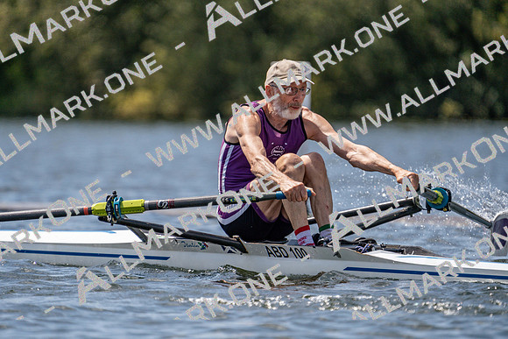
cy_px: 170
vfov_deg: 2.3
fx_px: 8468
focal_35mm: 600
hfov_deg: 3.4
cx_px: 254
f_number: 6.3
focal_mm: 600
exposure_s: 1/2000
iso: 320
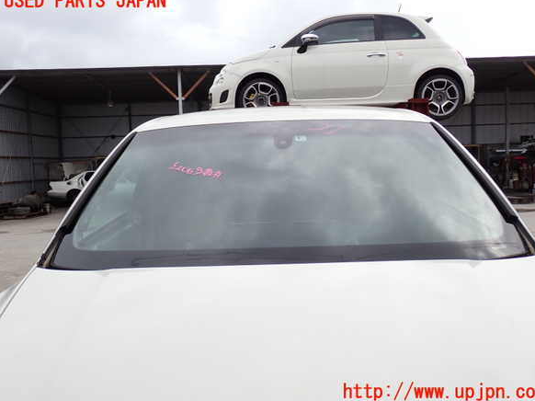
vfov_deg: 42.9
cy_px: 197
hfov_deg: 55.4
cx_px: 275
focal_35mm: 33
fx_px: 510
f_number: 3.2
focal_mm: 5.79
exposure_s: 1/800
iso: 100
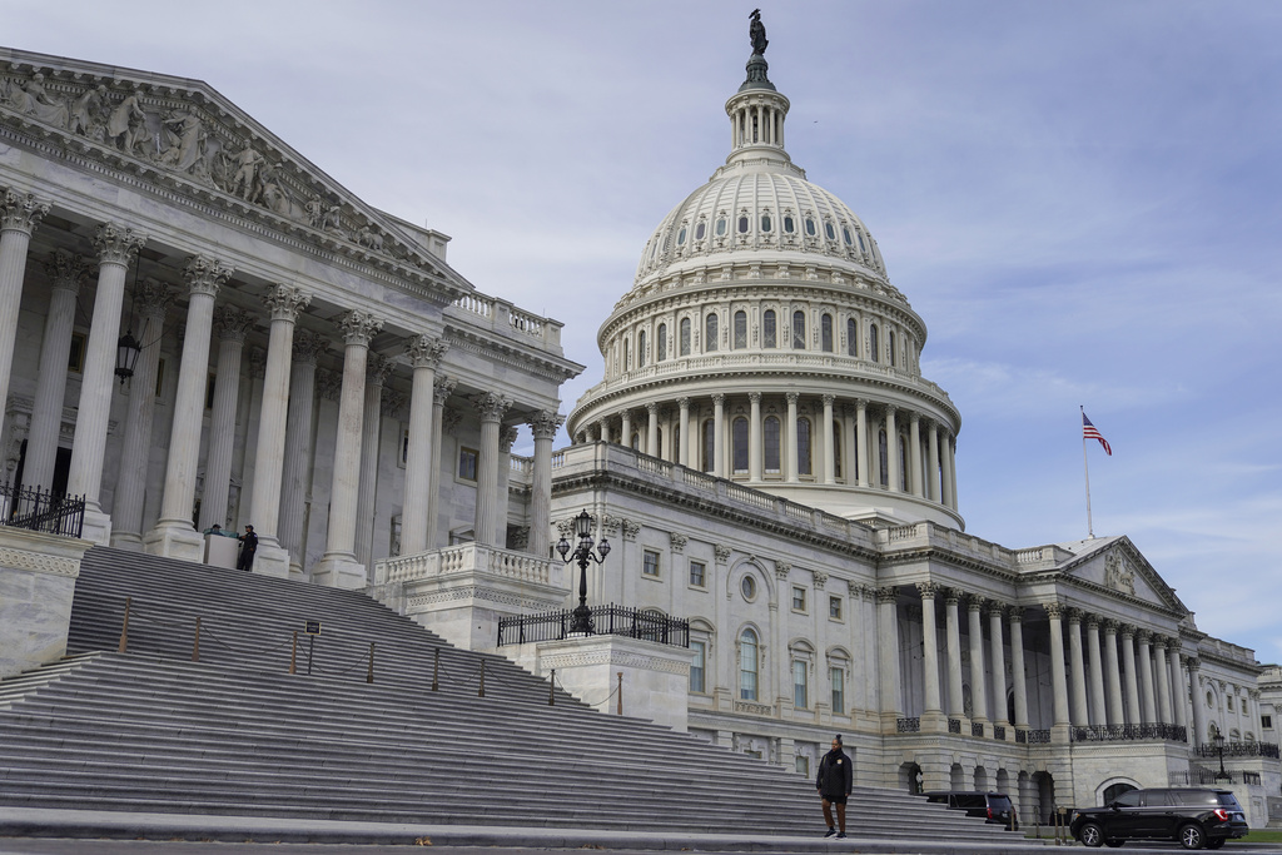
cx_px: 641
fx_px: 1318
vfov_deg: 36.0
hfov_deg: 51.9
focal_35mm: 37
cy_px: 428
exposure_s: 1/2000
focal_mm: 37
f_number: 3.2
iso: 100
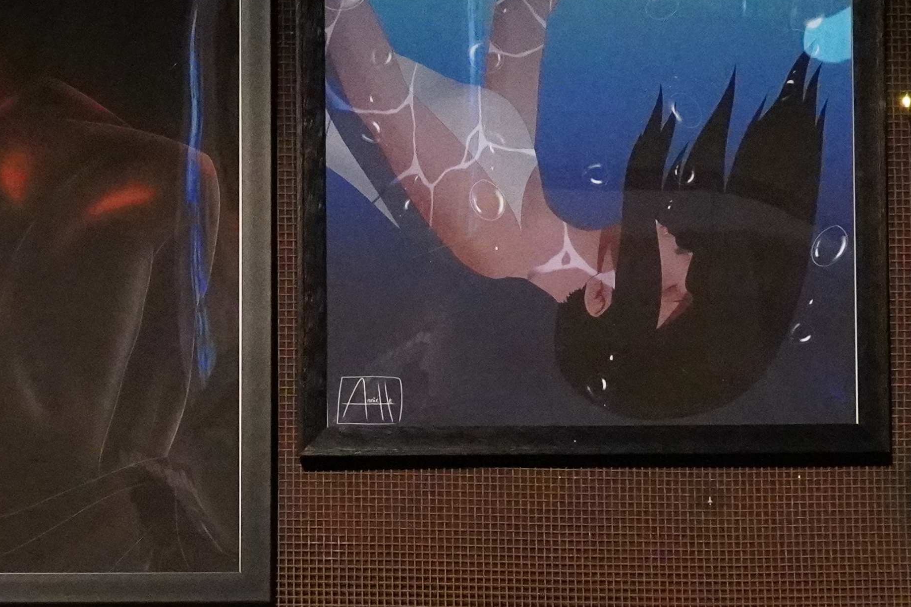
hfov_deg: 18.1
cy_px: 486
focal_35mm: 113
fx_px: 2850
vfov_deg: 12.1
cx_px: 271
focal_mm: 23
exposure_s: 1/125
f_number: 5.6
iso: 10000
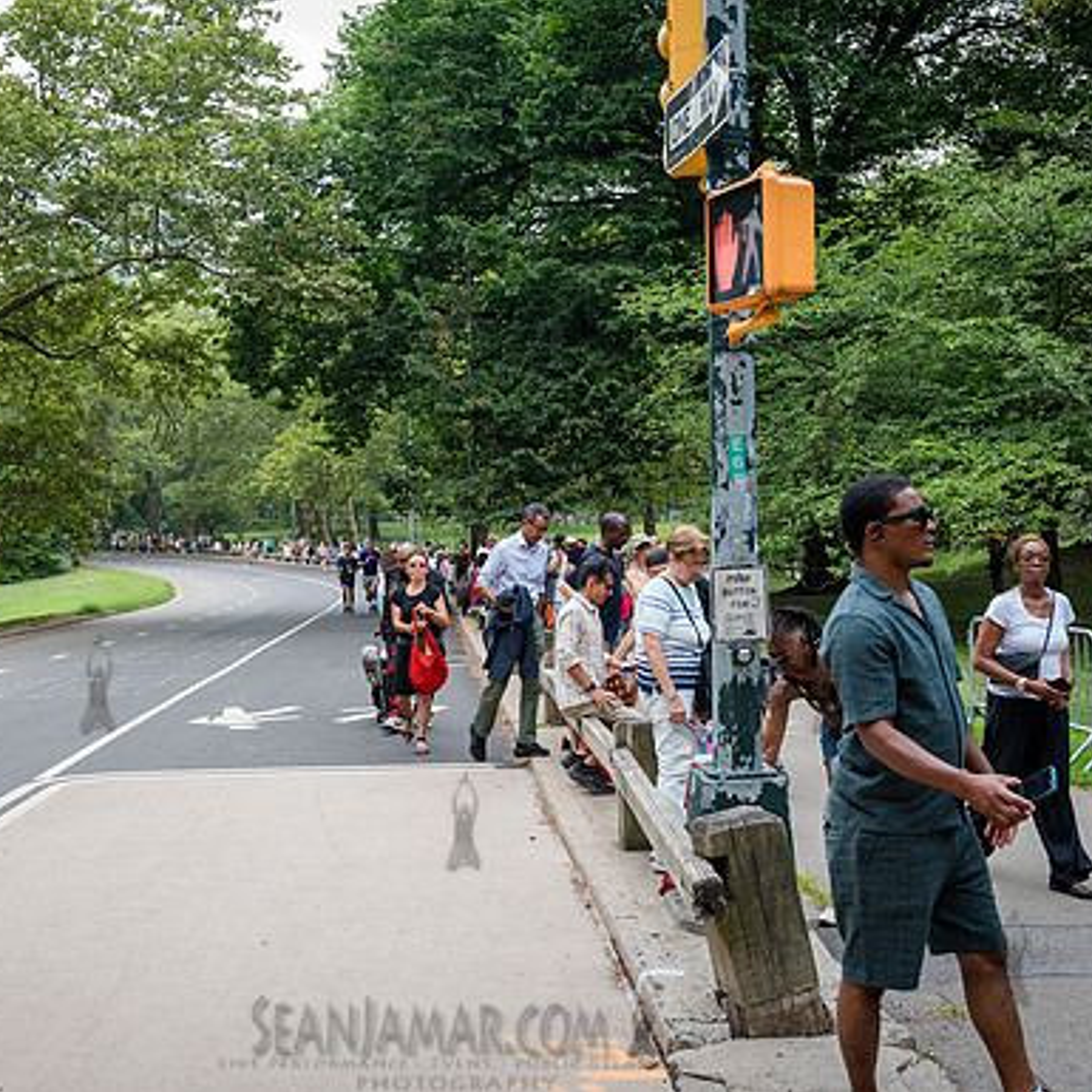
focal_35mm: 41
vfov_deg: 40.9
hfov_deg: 40.8
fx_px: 1463
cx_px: 462
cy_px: 546
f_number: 4.5
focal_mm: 32
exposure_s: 1/500
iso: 1000
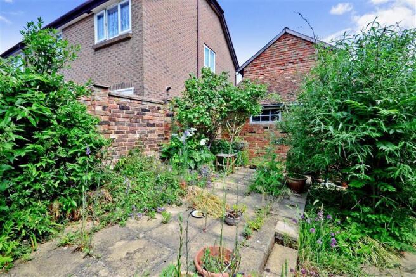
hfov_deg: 100.4
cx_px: 208
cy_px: 138
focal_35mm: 15
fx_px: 173
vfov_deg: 77.3
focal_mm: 10
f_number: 11
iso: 200
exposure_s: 1/40
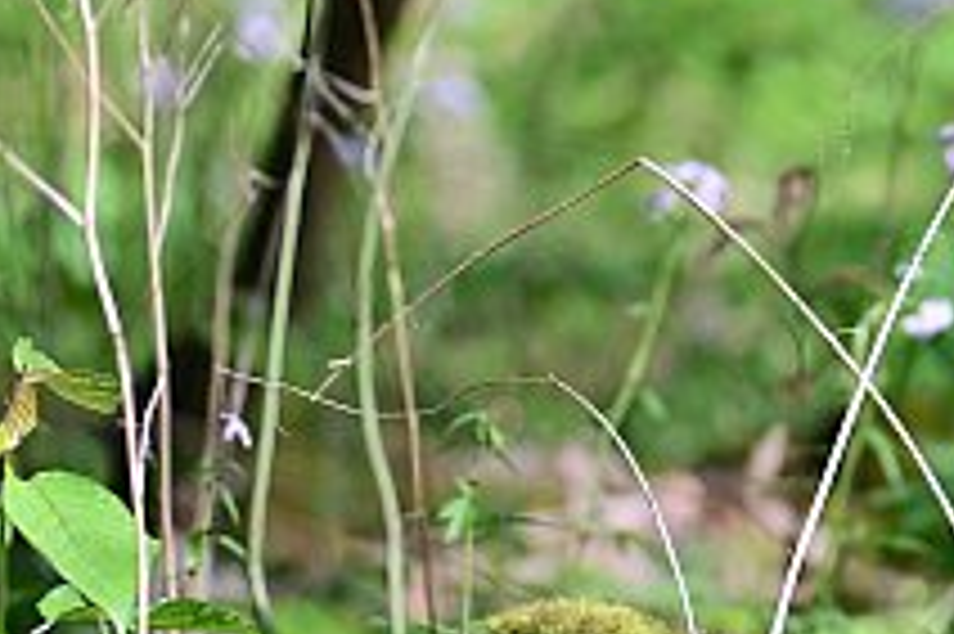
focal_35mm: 481
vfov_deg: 2.8
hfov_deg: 4.3
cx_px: 1210
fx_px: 12736
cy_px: 1016
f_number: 1.2
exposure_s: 1/2500
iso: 64
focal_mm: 85
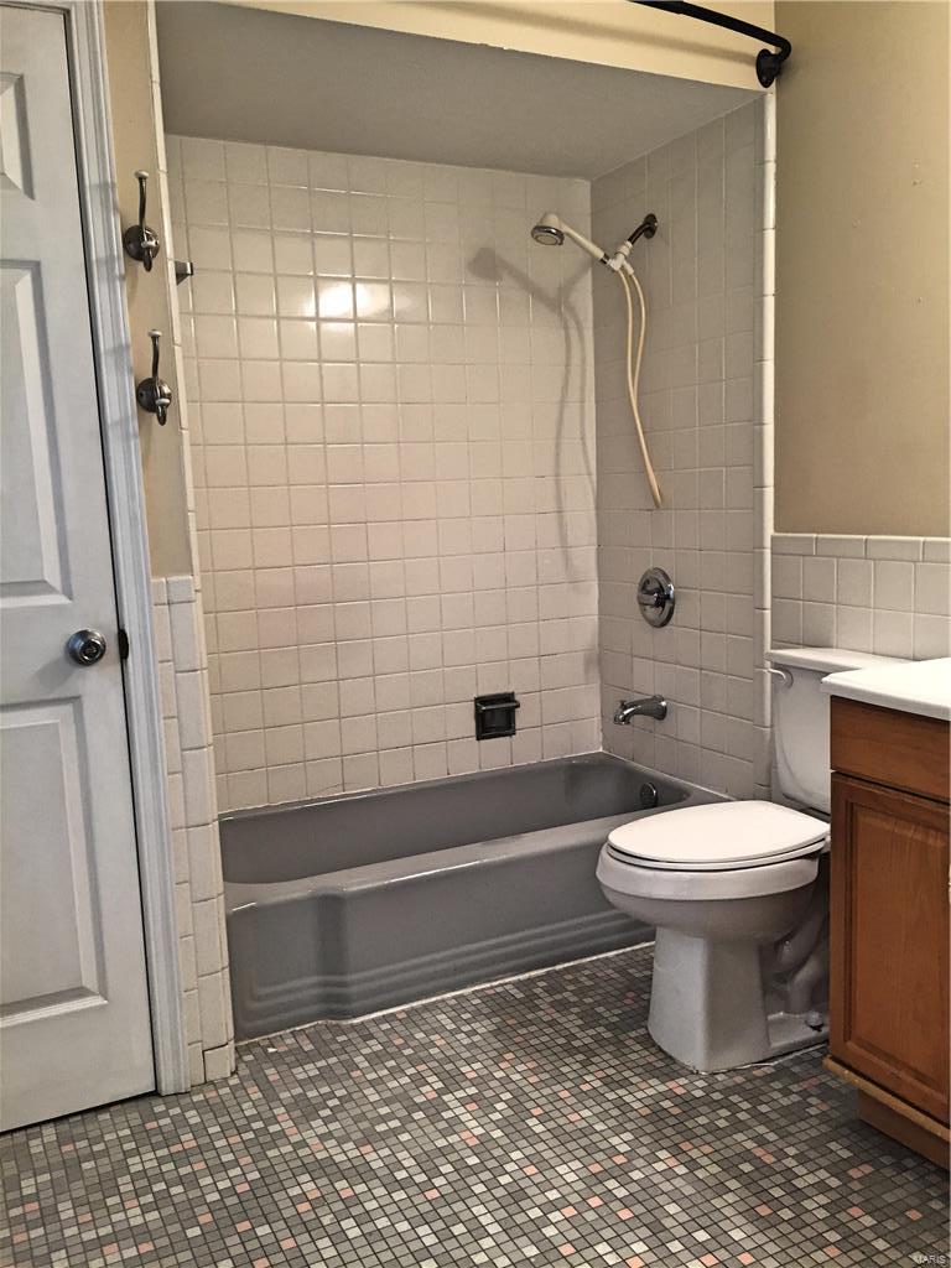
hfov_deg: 48.2
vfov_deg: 61.7
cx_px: 476
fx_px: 1062
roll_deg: +3.0
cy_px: 634
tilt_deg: -7.3
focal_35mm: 29
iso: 125
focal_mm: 4.15
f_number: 2.2
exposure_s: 1/33
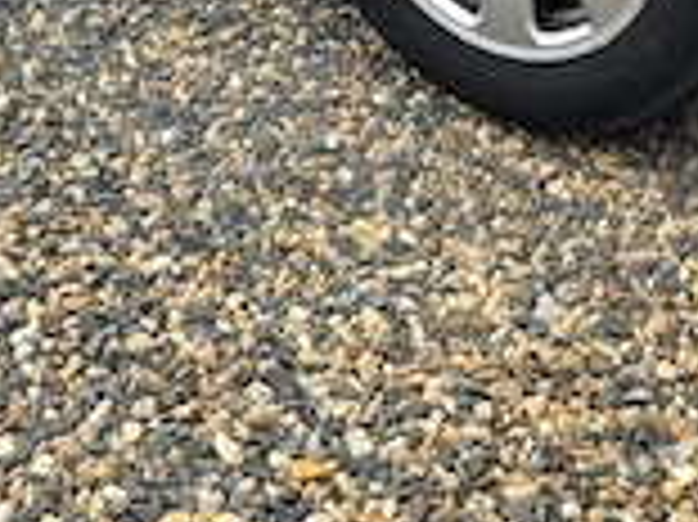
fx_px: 1793
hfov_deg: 22.0
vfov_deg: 14.5
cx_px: 441
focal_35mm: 89
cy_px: -418
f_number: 1.7
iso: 32
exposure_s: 1/180
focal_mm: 6.3
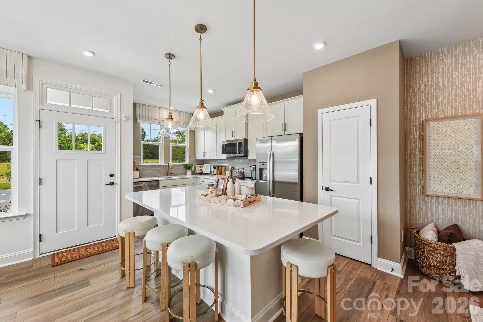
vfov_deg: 77.3
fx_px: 201
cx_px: 242
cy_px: 161
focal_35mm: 15
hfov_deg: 100.4
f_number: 8
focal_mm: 15
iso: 200
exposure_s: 1/50
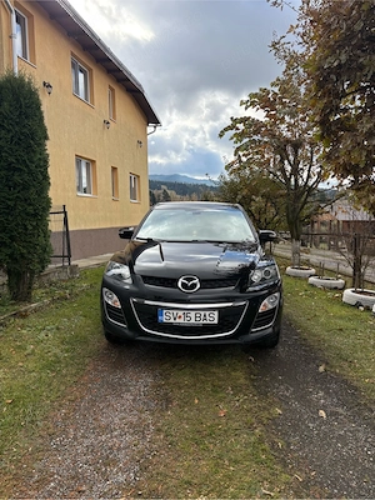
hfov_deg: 53.1
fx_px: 376
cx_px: 188
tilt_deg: -4.6
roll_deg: +0.5
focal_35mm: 26
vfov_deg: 67.3
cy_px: 250
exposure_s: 1/1393
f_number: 1.6
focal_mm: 5.96
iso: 64
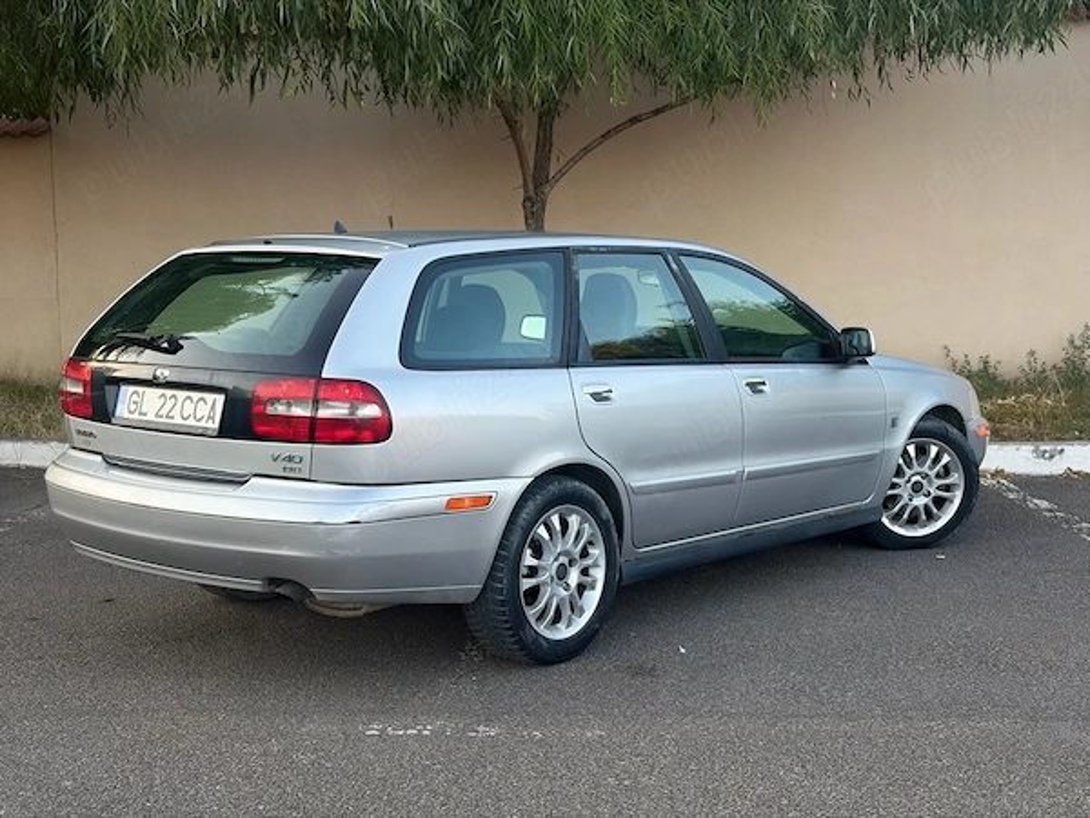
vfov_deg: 28.0
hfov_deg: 36.8
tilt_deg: -5.0
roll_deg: +1.2
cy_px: 409
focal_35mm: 52
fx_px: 1637
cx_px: 545
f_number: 1.6
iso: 32
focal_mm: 5.96
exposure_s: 1/367
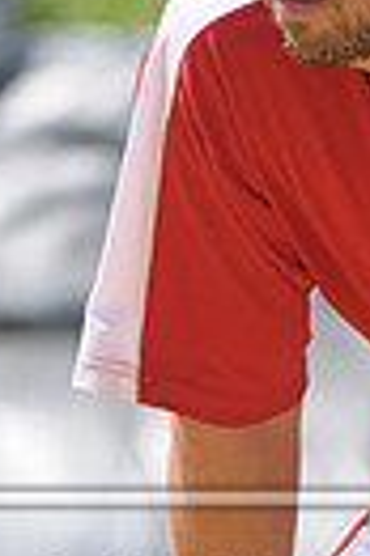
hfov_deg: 0.9
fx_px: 22566
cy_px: 688
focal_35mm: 1460
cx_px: 546
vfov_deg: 1.4
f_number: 4
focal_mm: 220
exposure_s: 1/4000
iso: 640
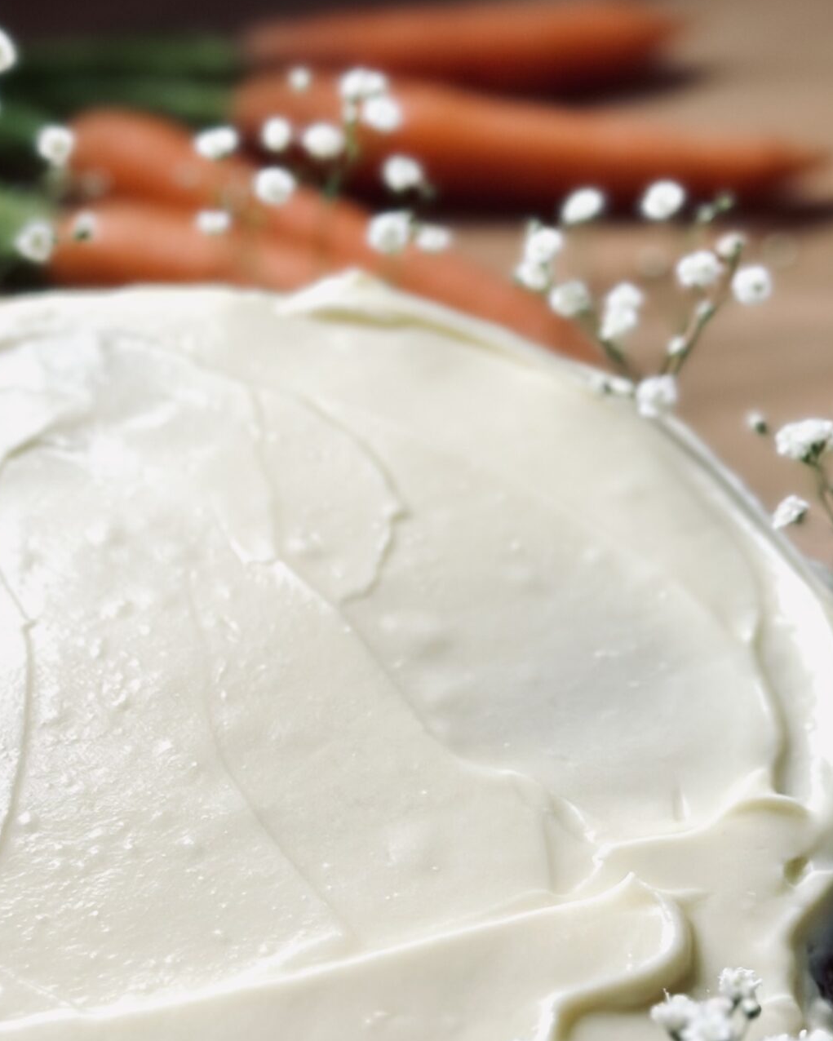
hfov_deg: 16.3
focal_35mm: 94
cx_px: 267
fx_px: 2896
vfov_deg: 20.1
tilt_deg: -47.9
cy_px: 862
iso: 80
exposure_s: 1/212
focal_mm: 6.86
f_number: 1.78
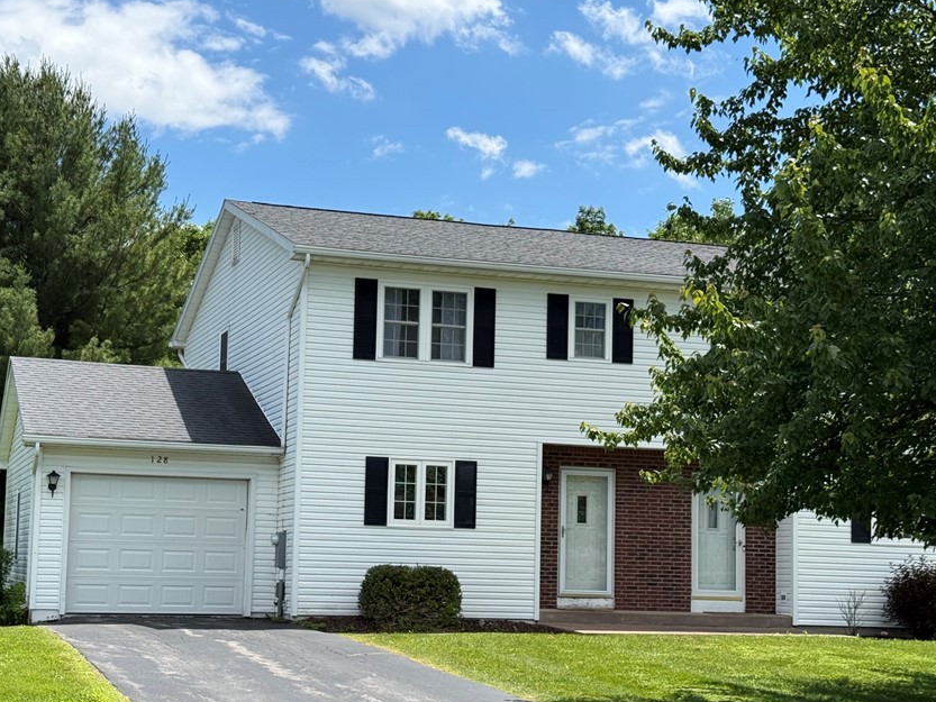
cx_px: 387
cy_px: 420
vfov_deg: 24.8
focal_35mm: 59
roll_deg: -1.5
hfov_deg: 32.6
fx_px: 1596
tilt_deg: +5.4
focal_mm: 6.76
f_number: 1.78
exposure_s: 1/5208
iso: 80
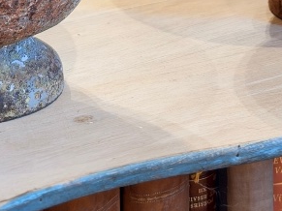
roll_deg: +1.4
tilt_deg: -8.9
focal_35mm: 132
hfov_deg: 14.9
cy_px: -167
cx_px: 122
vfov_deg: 10.6
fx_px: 1075
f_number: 1.48
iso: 320
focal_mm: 6.93
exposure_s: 1/50
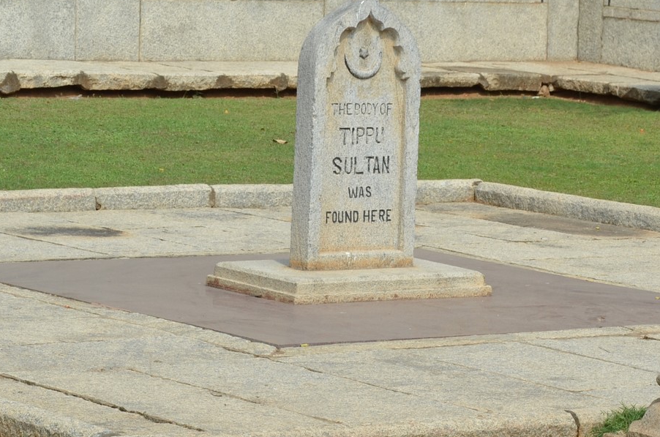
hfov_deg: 10.4
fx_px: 3622
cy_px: 141
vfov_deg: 6.9
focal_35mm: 198
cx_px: 371
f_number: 10
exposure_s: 1/400
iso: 200
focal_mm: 62
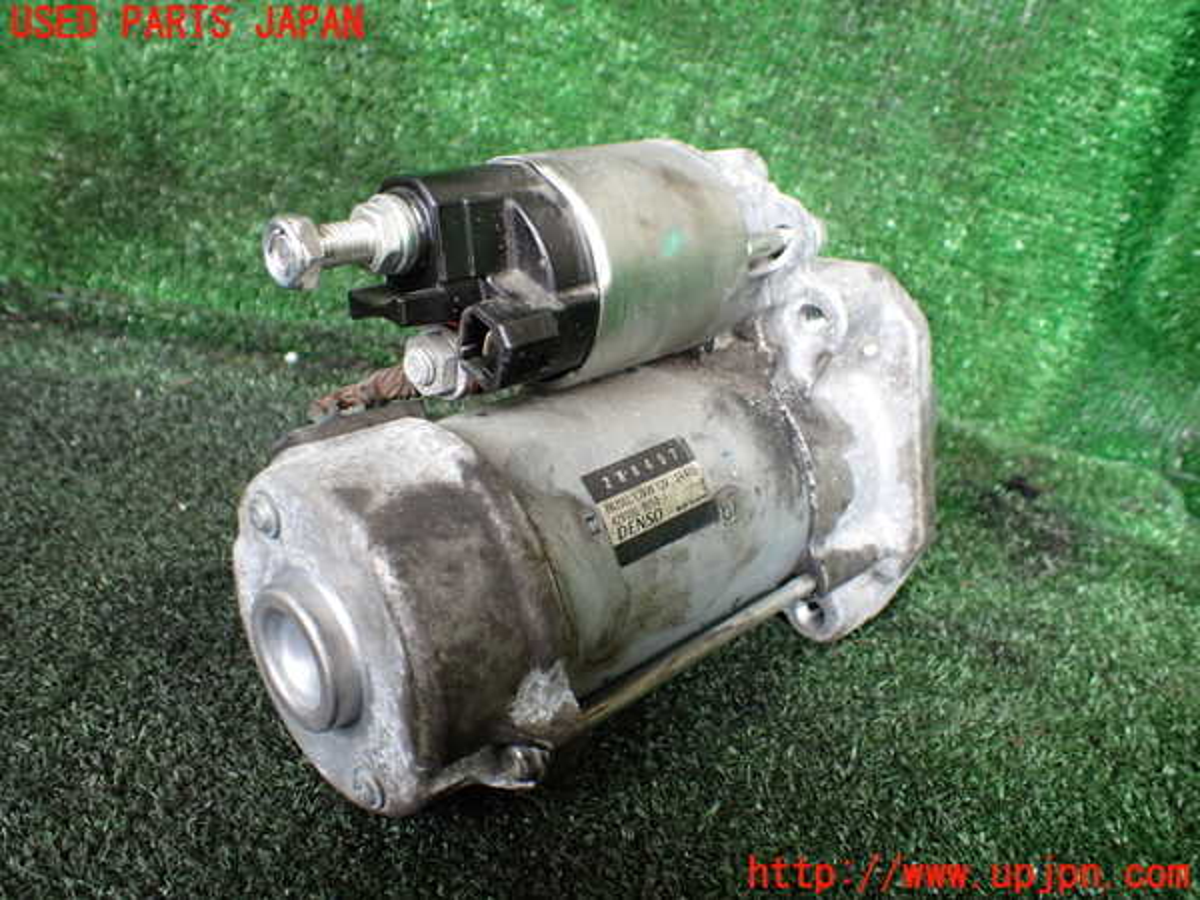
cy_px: 450
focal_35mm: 30
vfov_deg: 46.8
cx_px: 600
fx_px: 1040
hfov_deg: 60.0
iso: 250
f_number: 2.3
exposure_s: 1/125
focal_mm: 5.4
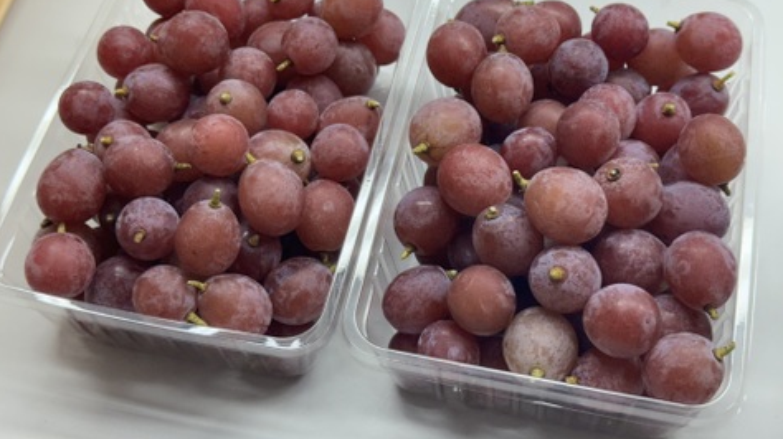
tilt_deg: -55.0
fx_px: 1100
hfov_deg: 39.2
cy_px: 183
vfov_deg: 22.6
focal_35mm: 53
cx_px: 388
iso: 125
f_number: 1.78
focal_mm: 6.76
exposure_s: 1/100
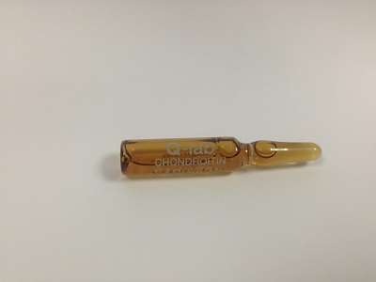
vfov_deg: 42.9
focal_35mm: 33
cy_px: 141
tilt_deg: -47.8
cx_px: 188
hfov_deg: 55.4
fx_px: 358
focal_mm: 4.12
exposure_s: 1/50
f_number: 2.4
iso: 64
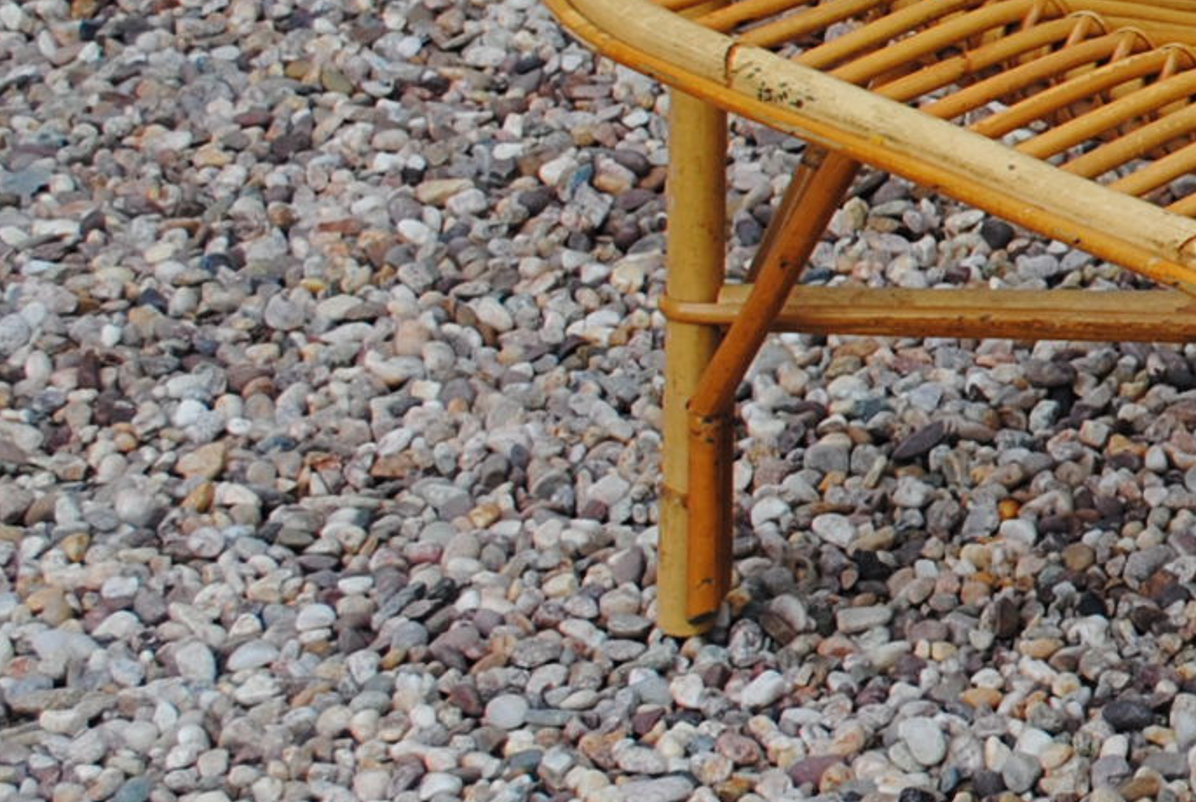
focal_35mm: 152
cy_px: 180
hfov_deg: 12.2
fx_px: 5058
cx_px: 2247
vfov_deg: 9.0
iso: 100
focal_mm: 24
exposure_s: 1/125
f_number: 5.6
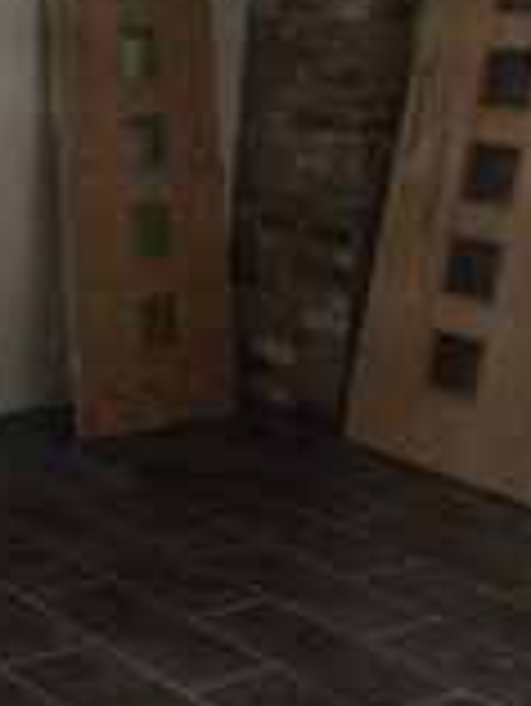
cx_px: -88
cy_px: 126
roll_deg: -2.6
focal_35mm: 72
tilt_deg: -6.4
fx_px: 1471
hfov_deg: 19.4
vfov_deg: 26.4
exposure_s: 1/33
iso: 100
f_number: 2.2
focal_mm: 4.15
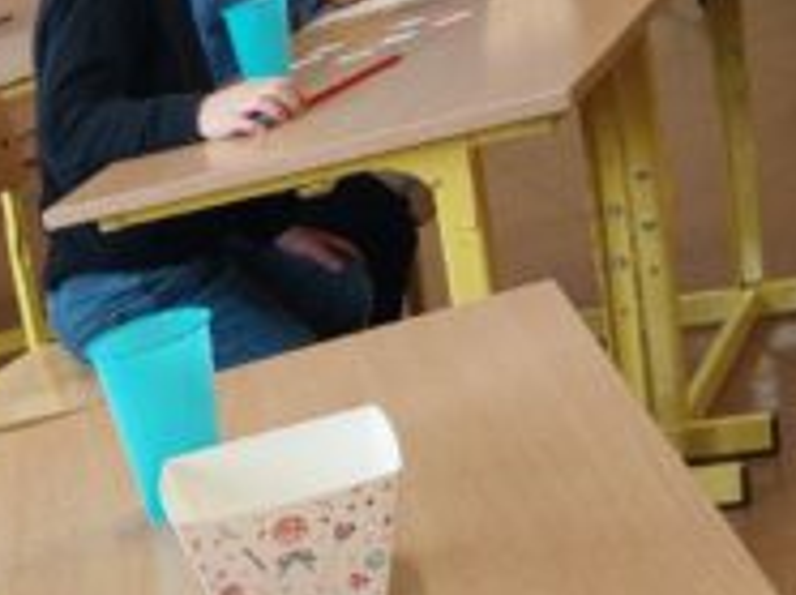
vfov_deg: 14.0
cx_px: -351
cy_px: 950
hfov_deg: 18.3
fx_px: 2228
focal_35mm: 97
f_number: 1.8
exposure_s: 1/100
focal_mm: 4.6
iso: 100
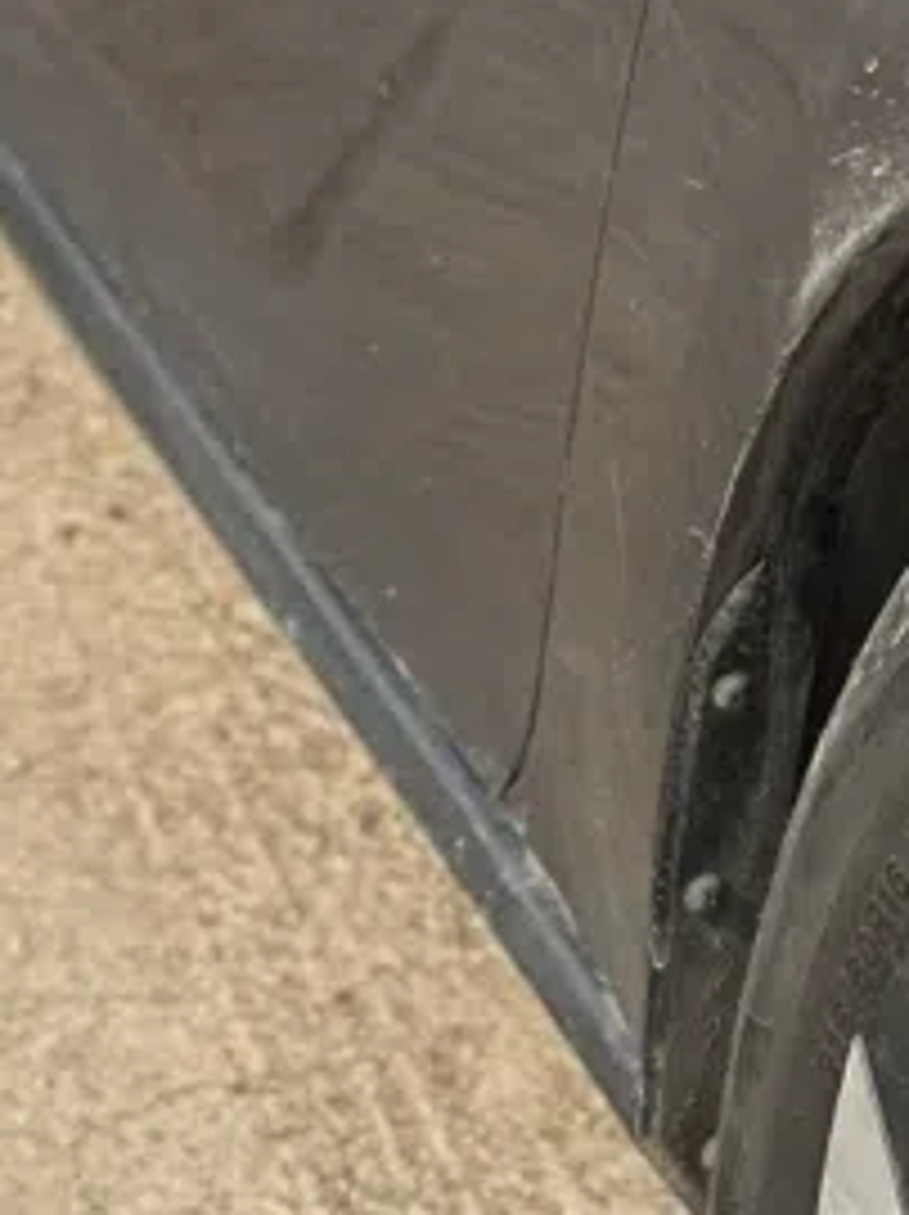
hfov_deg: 6.1
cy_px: -610
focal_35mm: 243
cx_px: 1116
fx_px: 8522
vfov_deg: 8.0
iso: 100
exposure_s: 1/5000
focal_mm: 6.86
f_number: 1.78
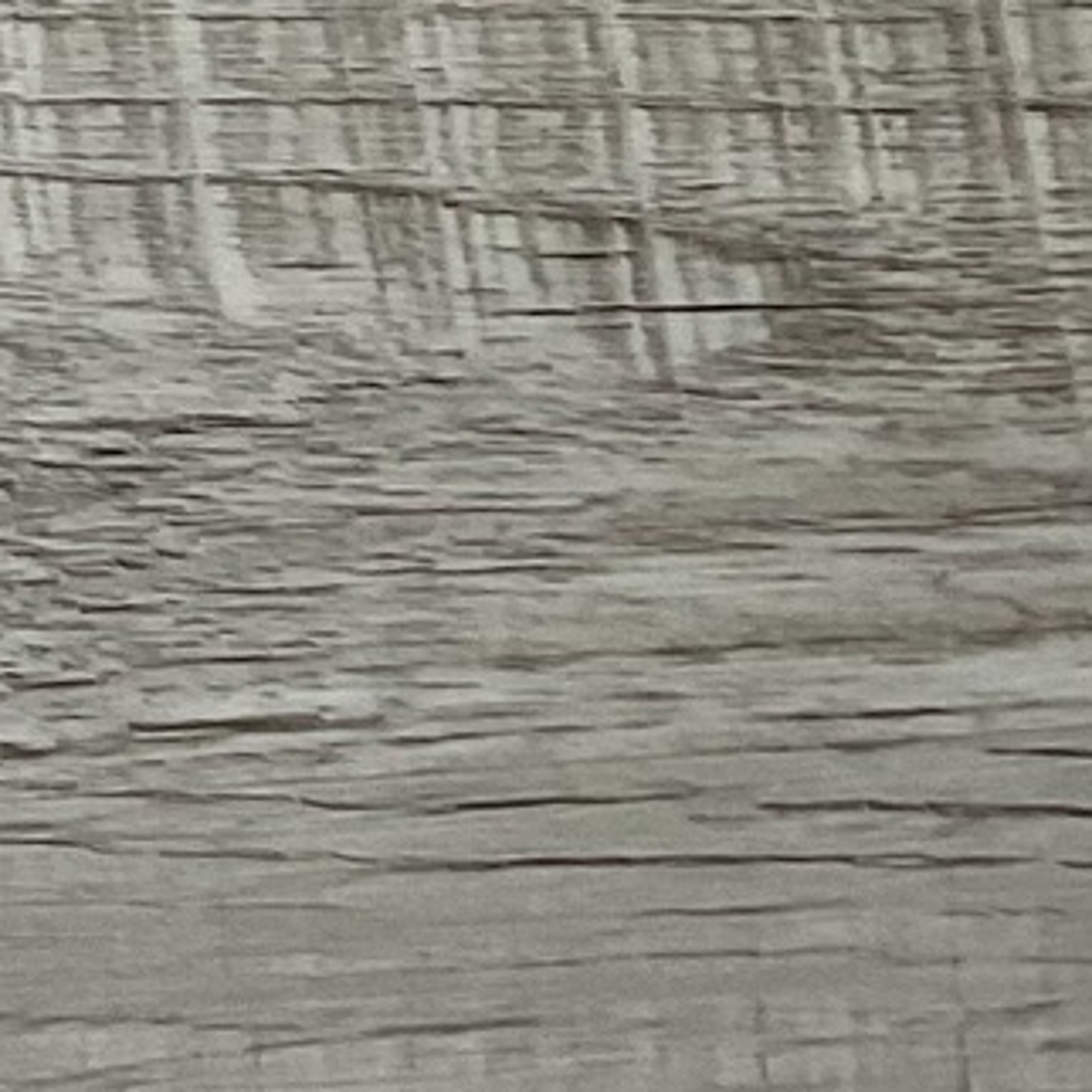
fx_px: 5675
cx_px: -1285
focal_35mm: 159
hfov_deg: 10.0
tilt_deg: -80.4
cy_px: -1329
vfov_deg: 9.9
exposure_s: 1/100
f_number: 1.8
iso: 50
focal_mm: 3
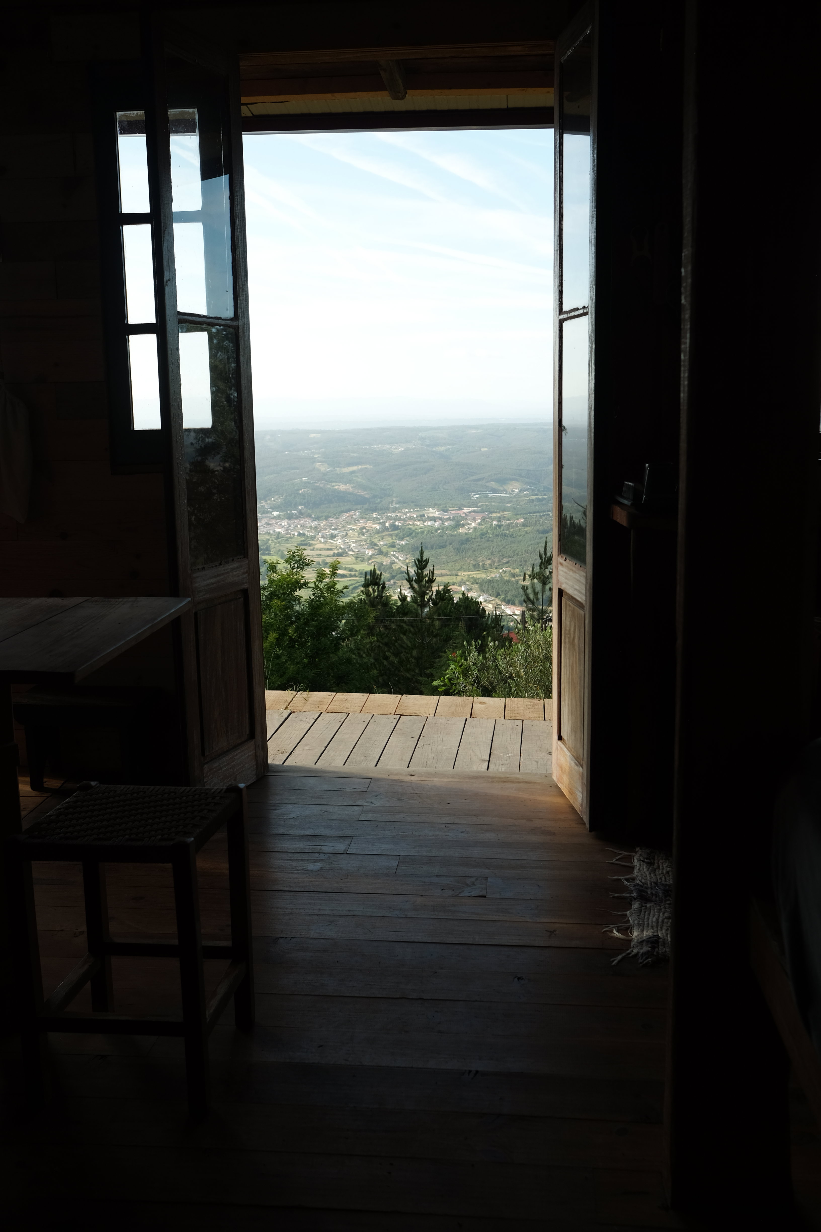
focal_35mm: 35
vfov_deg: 54.4
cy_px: 616
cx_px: 410
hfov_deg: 37.9
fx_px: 1197
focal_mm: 23
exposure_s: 1/280
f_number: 5.6
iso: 200
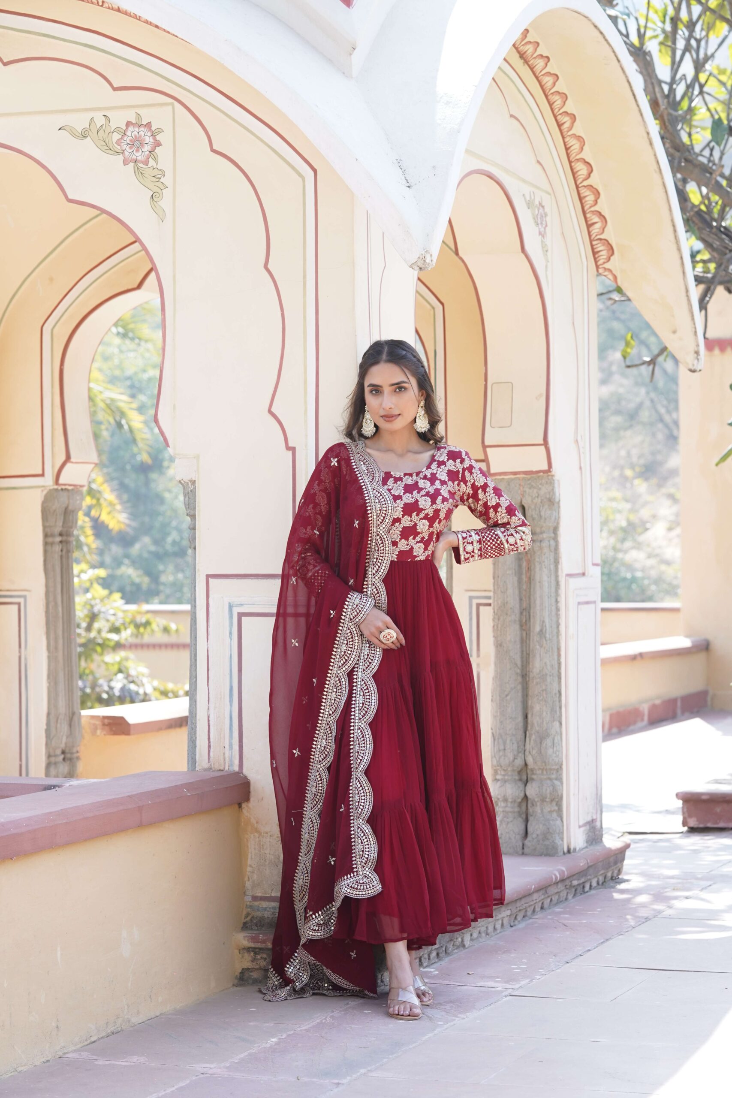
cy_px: 549
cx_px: 366
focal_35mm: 85
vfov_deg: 23.9
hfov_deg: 16.1
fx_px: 2592
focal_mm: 85
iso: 800
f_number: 5
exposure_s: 1/500
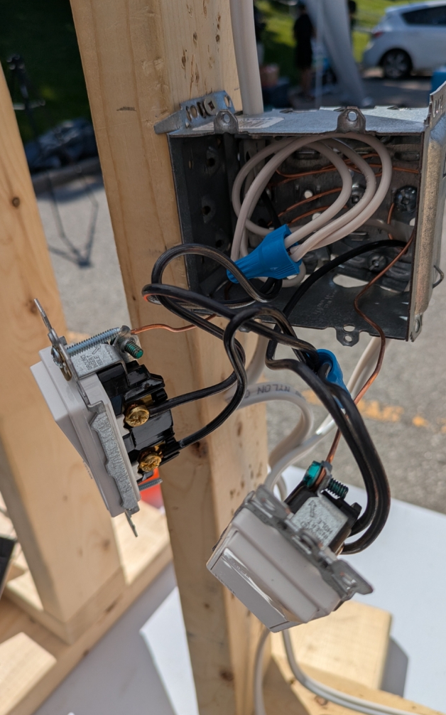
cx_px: 252
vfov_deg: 68.4
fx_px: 526
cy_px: 356
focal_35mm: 27
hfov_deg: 45.9
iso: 48
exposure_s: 1/5464
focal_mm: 5.43
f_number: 1.89
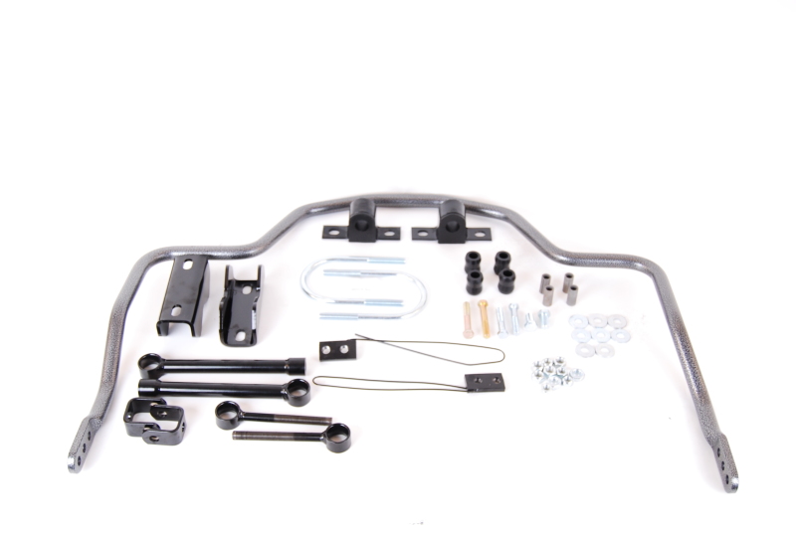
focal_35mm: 42
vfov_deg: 32.0
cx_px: 398
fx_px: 931
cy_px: 267
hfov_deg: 46.3
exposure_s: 1/40
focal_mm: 28
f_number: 4.2
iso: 200
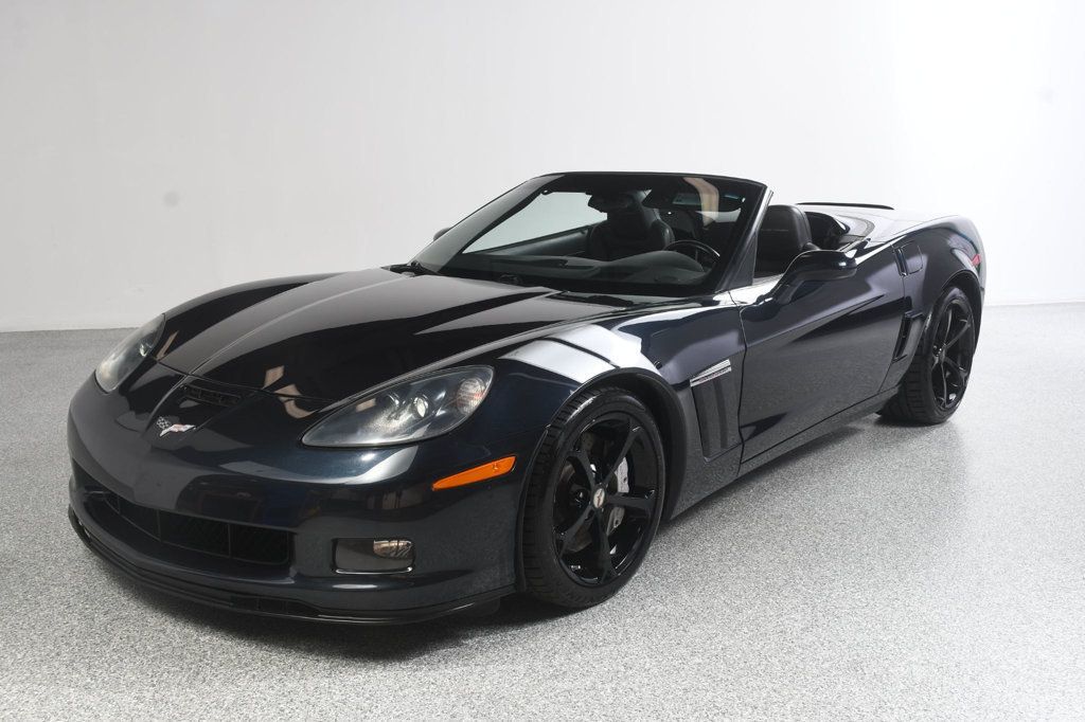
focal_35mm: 36
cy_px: 361
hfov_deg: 53.1
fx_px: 1085
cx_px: 542
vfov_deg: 36.8
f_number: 8
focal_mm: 24
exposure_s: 1/160
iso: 100
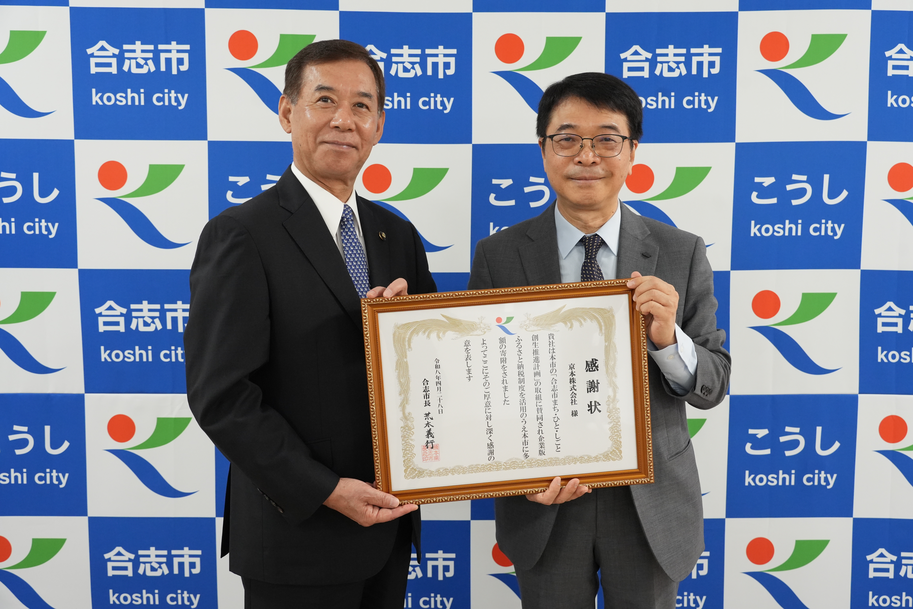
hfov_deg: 57.2
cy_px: 304
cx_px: 456
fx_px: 837
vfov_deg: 40.0
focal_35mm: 33
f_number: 5.6
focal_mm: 33
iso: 3200
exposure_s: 1/125
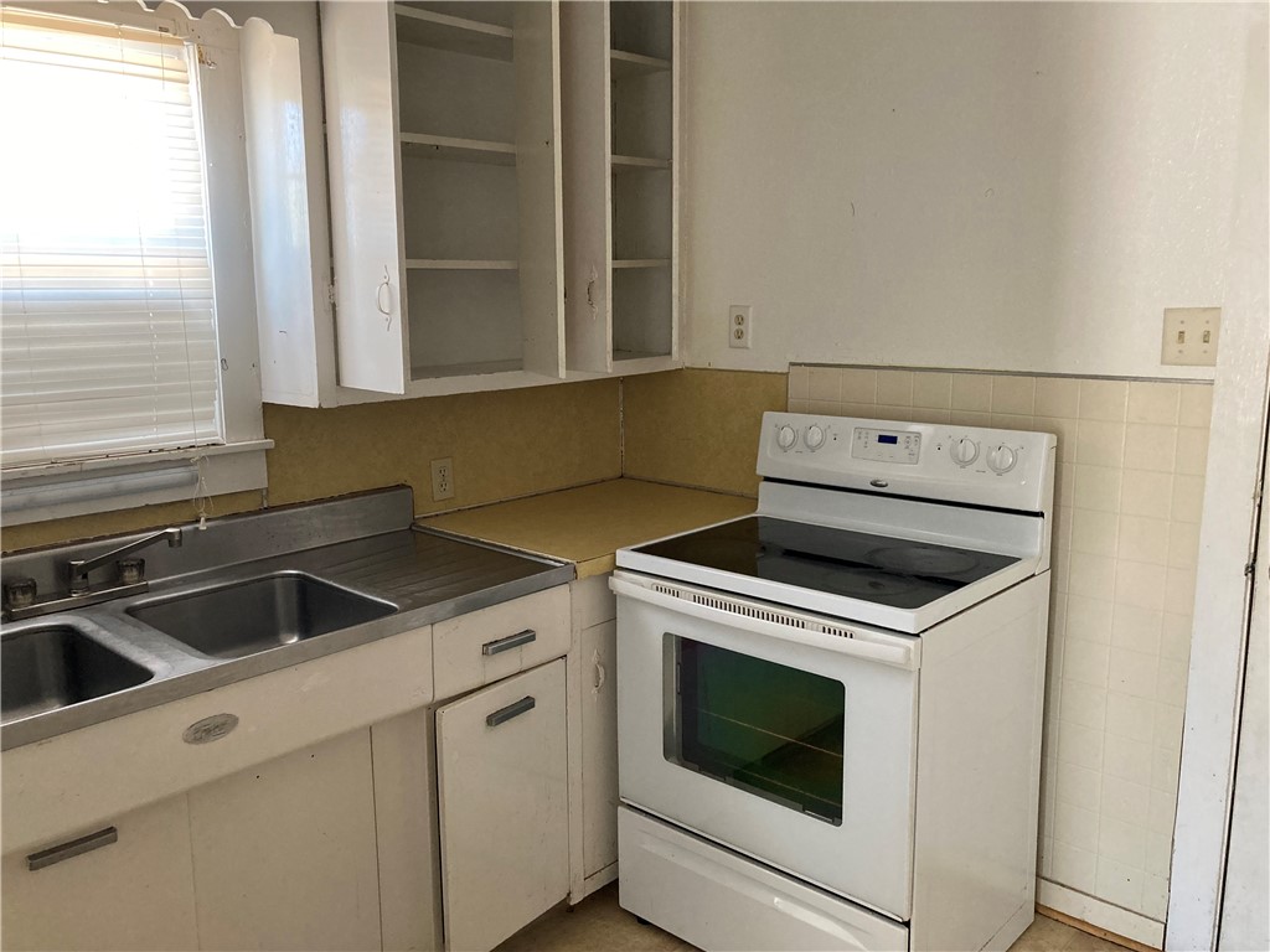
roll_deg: -0.2
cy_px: 476
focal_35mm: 28
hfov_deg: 63.4
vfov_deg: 49.7
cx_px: 635
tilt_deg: -10.9
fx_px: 1027
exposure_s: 1/60
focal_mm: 3.99
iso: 250
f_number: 1.8
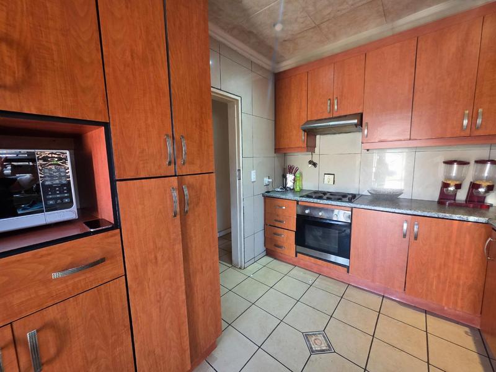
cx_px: 248
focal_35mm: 13
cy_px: 186
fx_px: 186
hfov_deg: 106.2
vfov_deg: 89.9
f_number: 1.9
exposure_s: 1/50.3
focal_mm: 2.2
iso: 320
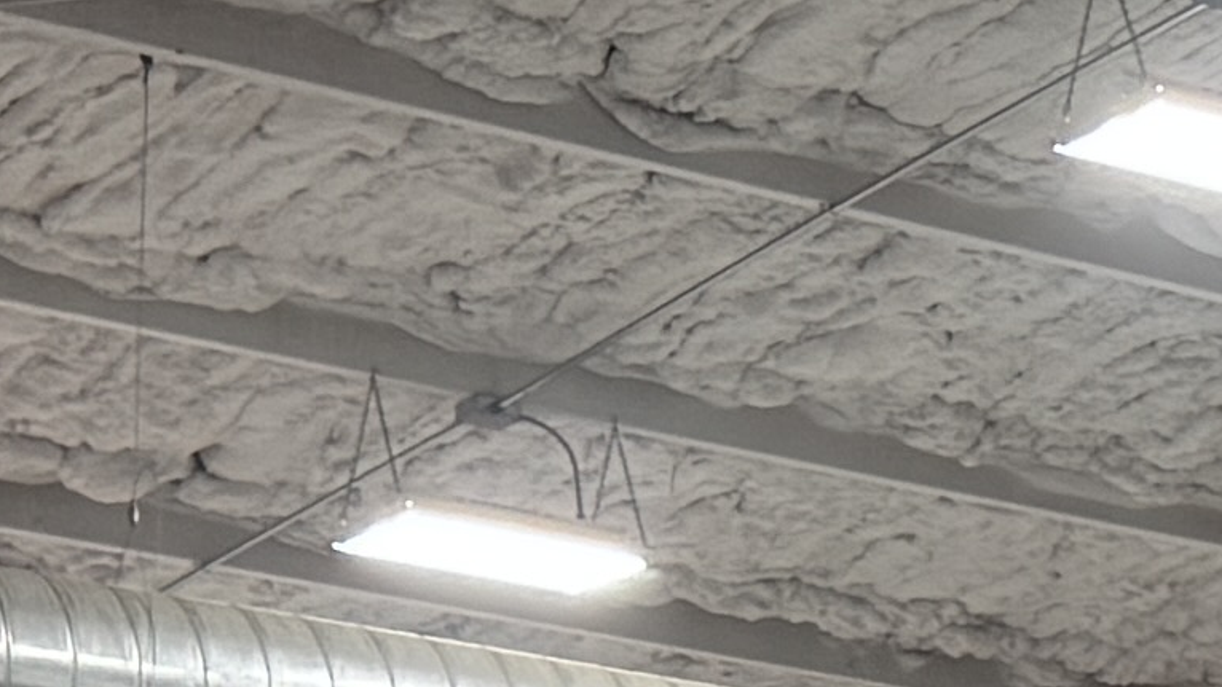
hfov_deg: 10.4
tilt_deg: +4.6
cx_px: 2166
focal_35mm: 195
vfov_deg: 6.0
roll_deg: -0.8
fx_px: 6319
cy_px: 1449
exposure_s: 1/120
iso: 200
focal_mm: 6.76
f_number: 1.78
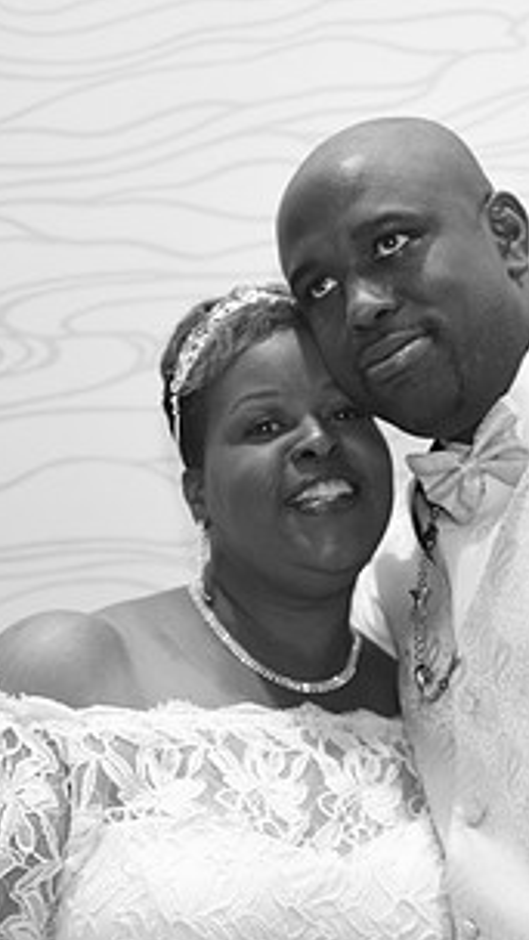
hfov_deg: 11.3
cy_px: 546
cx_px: 631
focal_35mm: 105
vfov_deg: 20.3
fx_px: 2618
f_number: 2.2
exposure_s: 1/60
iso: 400
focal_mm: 35
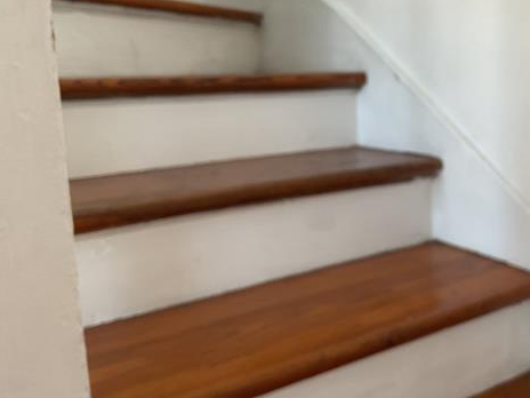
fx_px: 612
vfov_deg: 35.7
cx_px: 355
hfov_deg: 46.0
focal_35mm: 40
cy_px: 142
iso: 32
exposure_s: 1/60
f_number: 1.8
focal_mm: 3
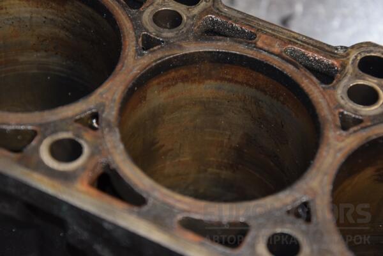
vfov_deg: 13.8
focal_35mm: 99
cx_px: 192
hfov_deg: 20.6
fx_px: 1053
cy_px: 128
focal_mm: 66
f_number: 5.3
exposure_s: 1/60
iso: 800
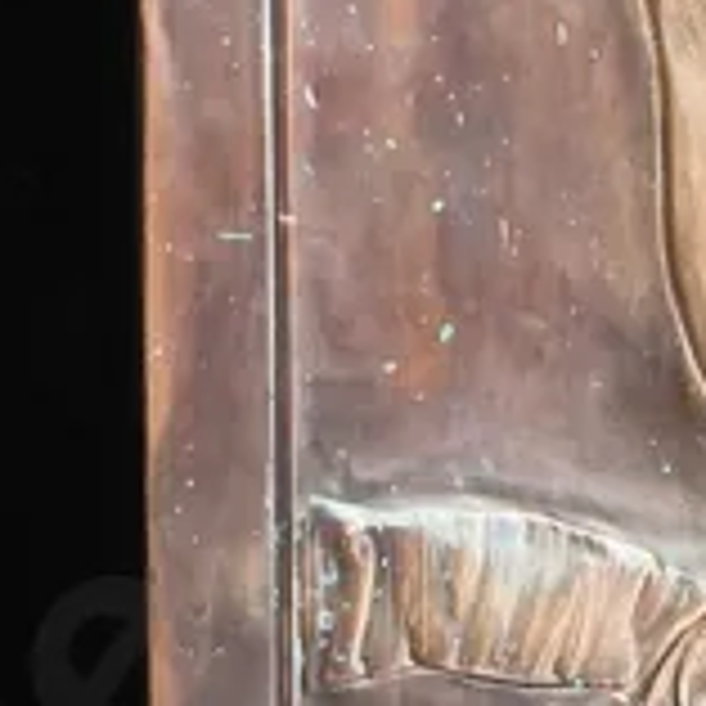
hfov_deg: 11.1
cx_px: 715
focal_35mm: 156
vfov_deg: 11.0
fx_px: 3600
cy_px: -135
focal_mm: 2.87
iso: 32
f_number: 2
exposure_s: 1/543
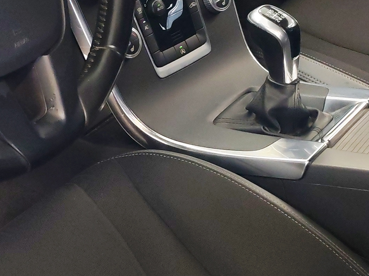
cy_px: 73
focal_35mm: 93
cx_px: 109
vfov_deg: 15.8
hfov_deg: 21.0
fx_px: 991
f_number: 1.9
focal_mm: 6.12
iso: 1250
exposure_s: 1/100
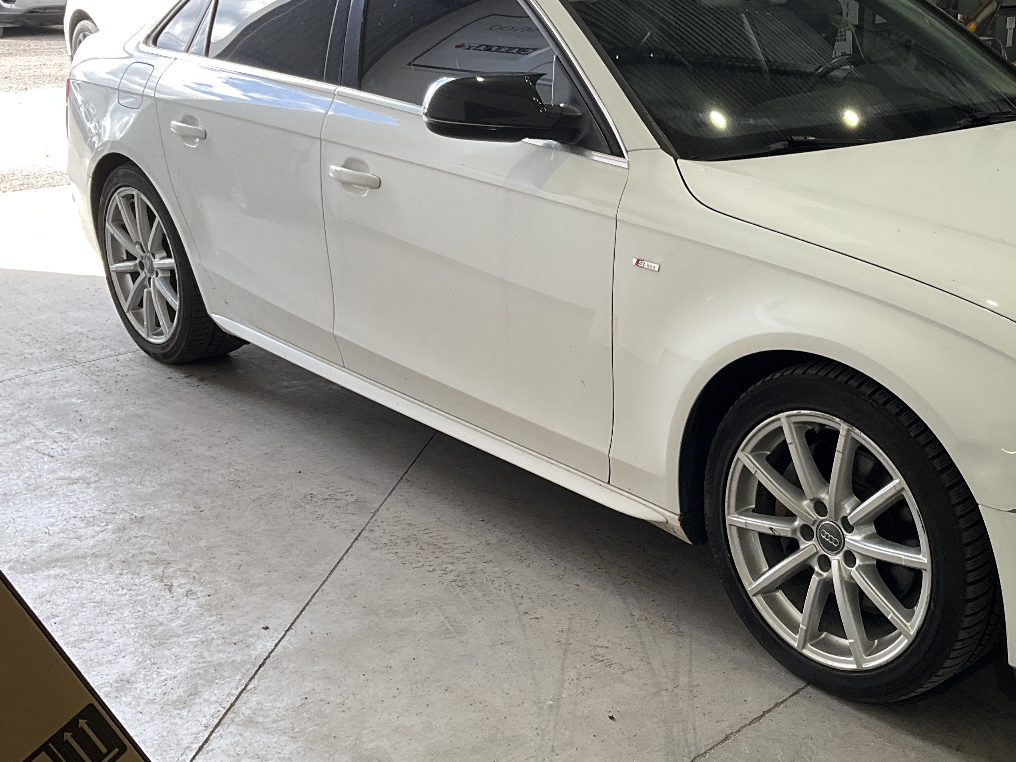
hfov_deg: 39.9
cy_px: 403
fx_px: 1350
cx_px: 783
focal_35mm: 46
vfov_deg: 31.5
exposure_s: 1/122
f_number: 1.8
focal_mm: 3
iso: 25
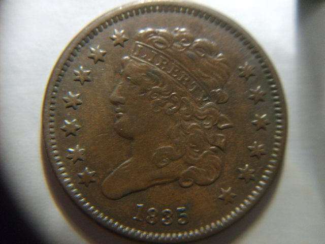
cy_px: 122
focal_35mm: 35
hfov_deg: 52.6
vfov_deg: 40.7
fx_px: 329
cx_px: 162
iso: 140
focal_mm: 5.8
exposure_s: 1/6
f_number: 2.8
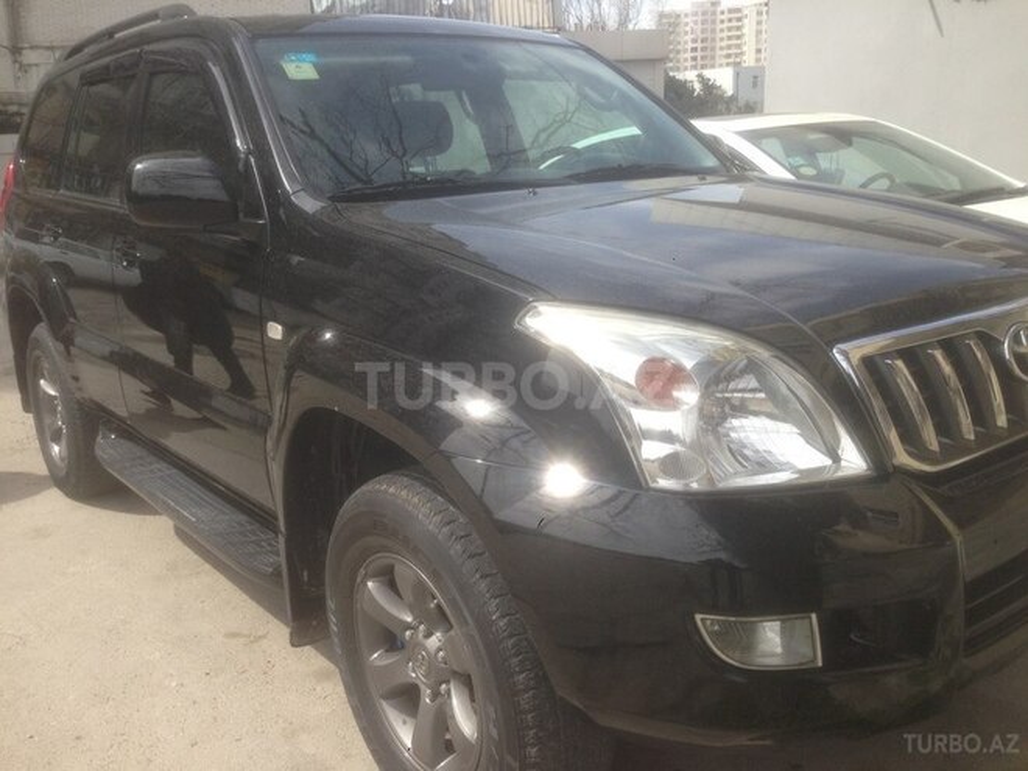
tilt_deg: -19.1
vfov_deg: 42.9
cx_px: 514
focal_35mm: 33
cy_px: 386
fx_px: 980
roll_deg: -0.2
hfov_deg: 55.4
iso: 50
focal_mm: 4.12
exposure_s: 1/661
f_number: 2.4
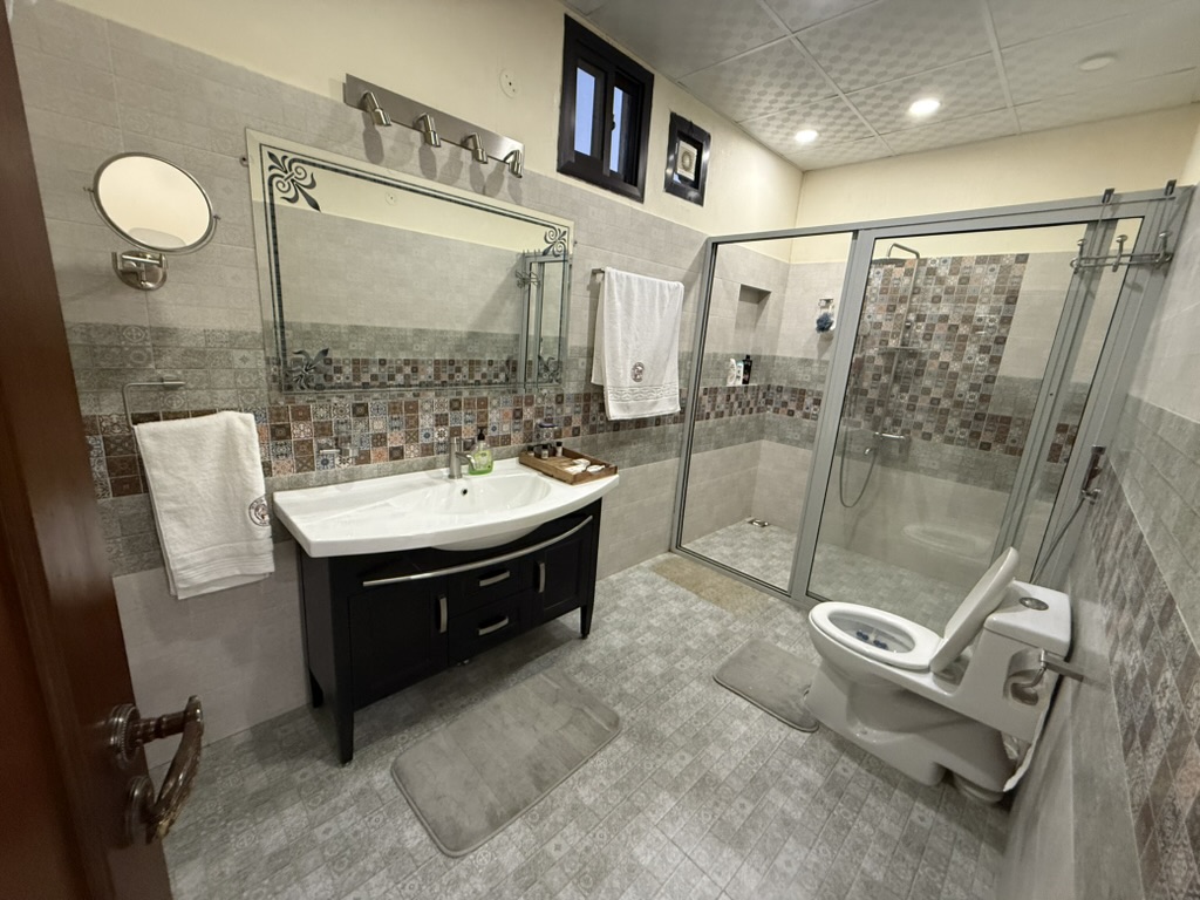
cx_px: 600
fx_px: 485
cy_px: 450
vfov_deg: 85.7
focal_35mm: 14
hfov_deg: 102.1
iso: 400
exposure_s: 1/50
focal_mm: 2.22
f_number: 2.2
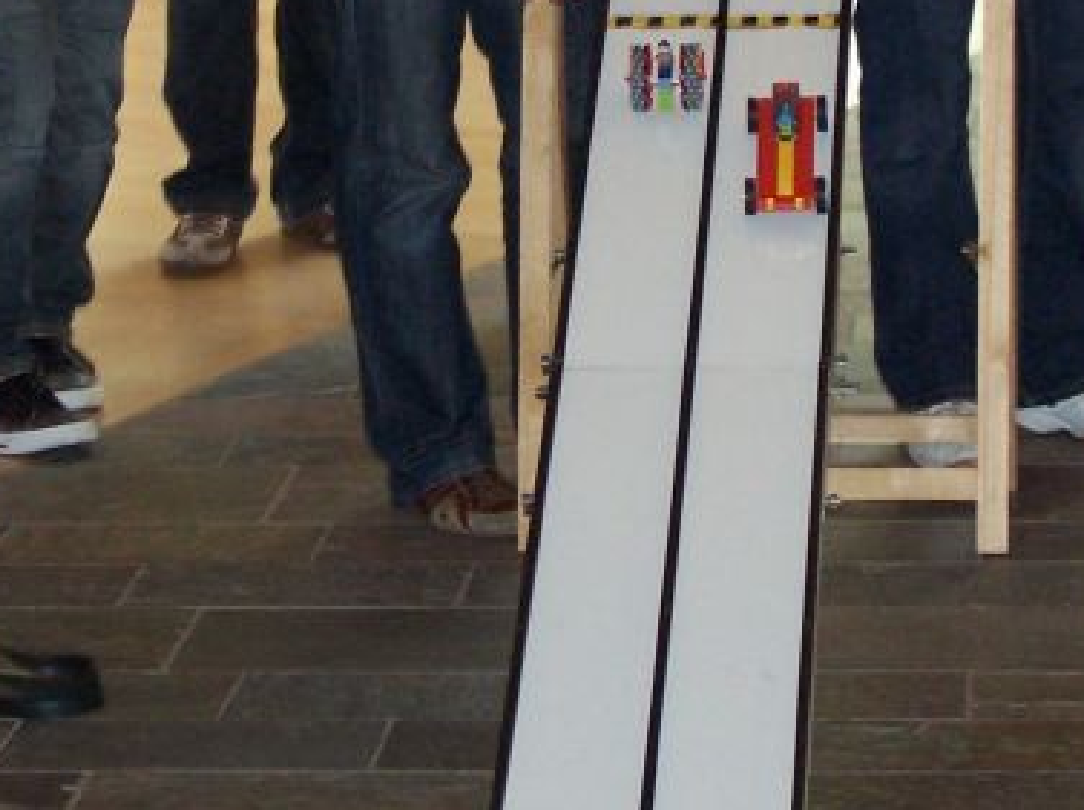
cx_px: 702
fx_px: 5444
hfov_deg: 11.4
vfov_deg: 8.5
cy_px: 32
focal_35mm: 174
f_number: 3.2
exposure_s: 1/60
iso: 140
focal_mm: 10.7
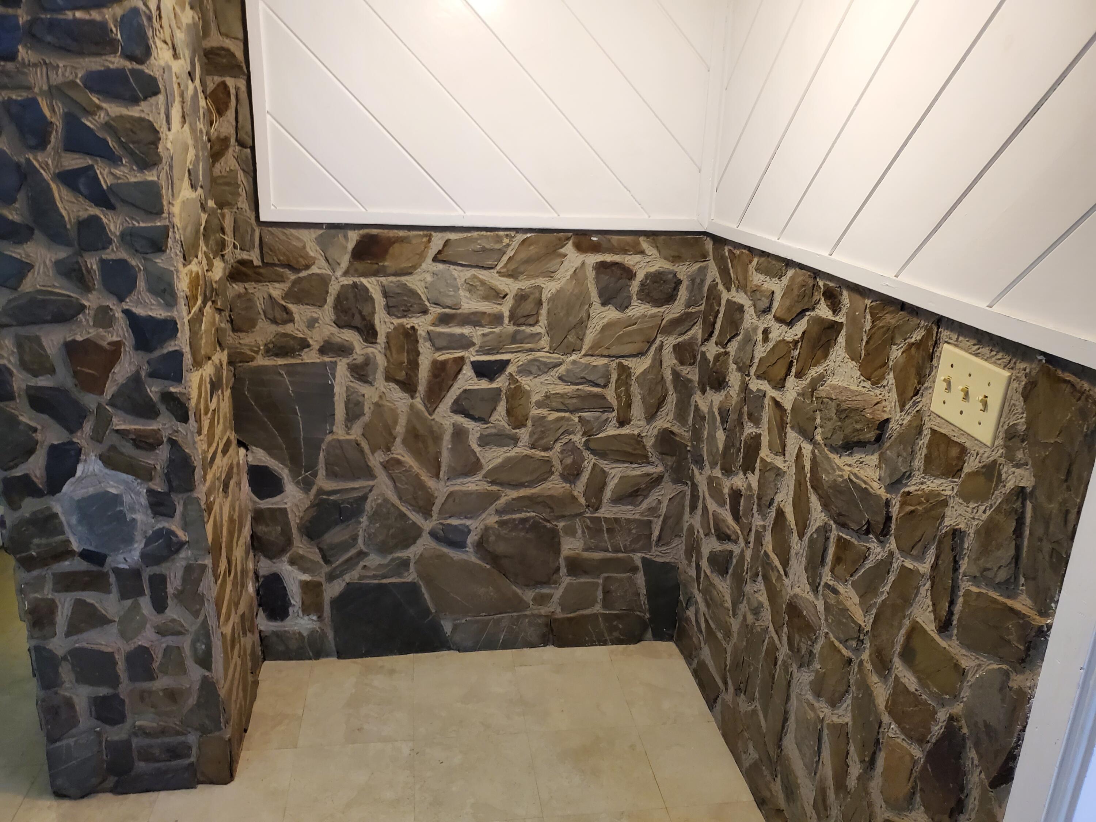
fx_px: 823
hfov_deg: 67.3
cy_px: 411
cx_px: 548
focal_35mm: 26
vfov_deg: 53.1
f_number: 1.5
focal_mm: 4.3
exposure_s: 1/60
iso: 200
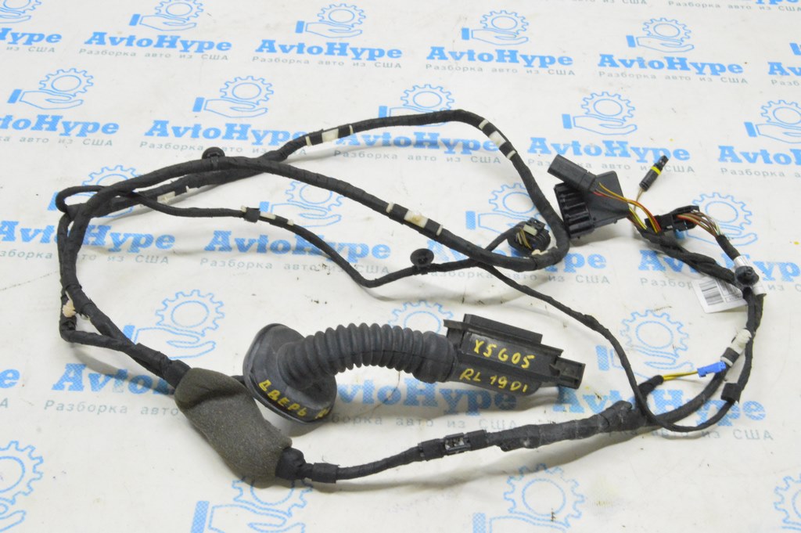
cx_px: 400
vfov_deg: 31.8
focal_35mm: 42
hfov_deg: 46.4
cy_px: 266
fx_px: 934
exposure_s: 1/15
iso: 6400
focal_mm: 28
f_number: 20
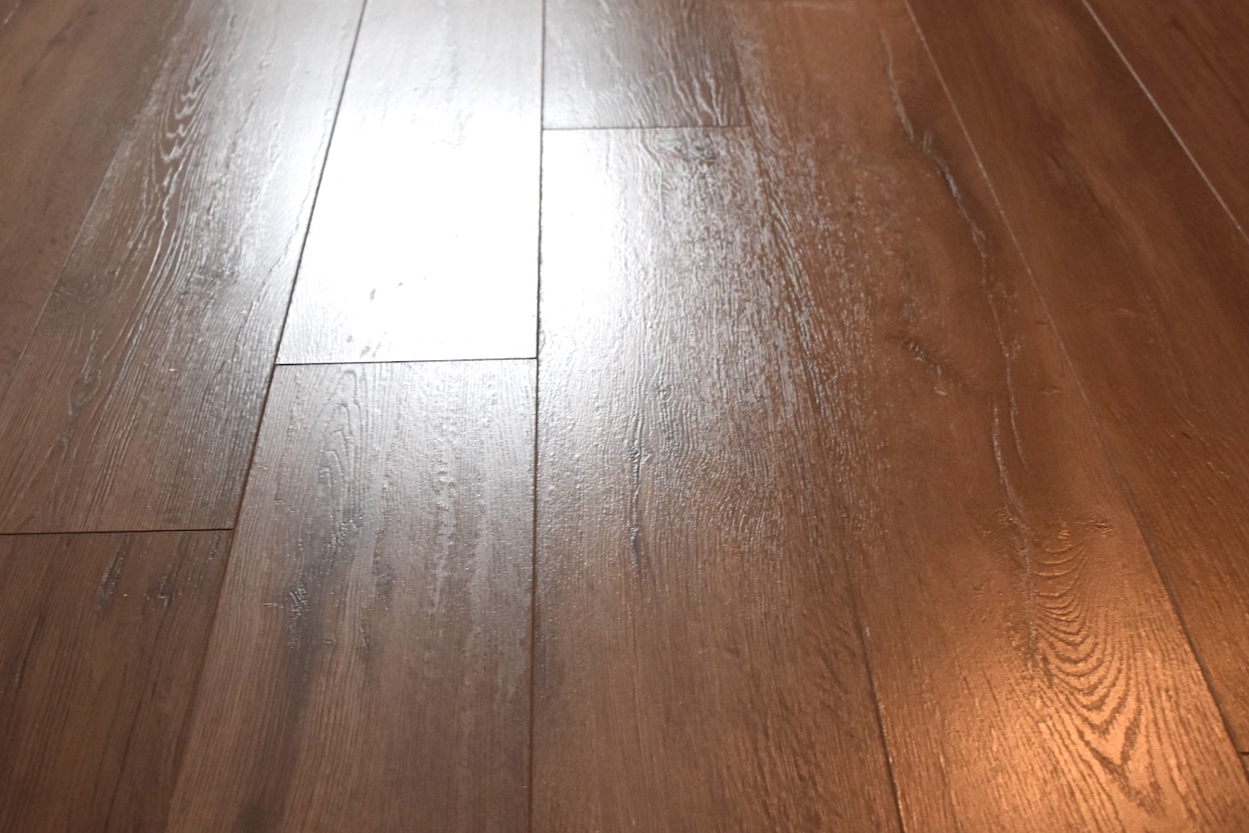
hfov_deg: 41.9
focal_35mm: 47
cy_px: 386
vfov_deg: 28.6
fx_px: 1631
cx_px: 588
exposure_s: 1/60
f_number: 3.5
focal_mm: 22
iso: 900
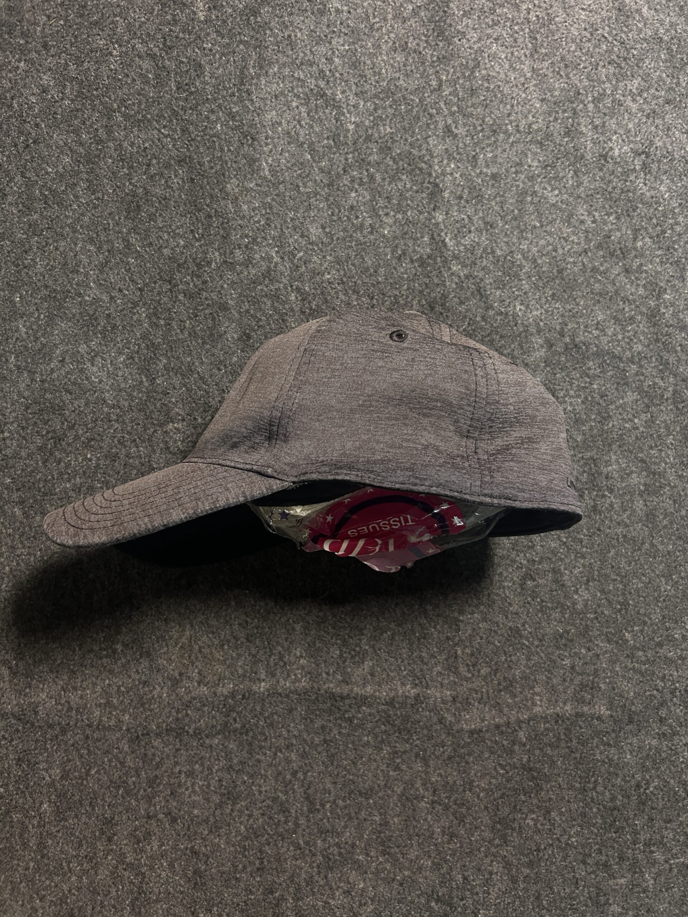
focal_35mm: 26
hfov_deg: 53.1
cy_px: 458
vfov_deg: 67.3
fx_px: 689
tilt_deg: -68.8
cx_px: 344
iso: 250
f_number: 1.5
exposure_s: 1/50
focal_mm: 5.7
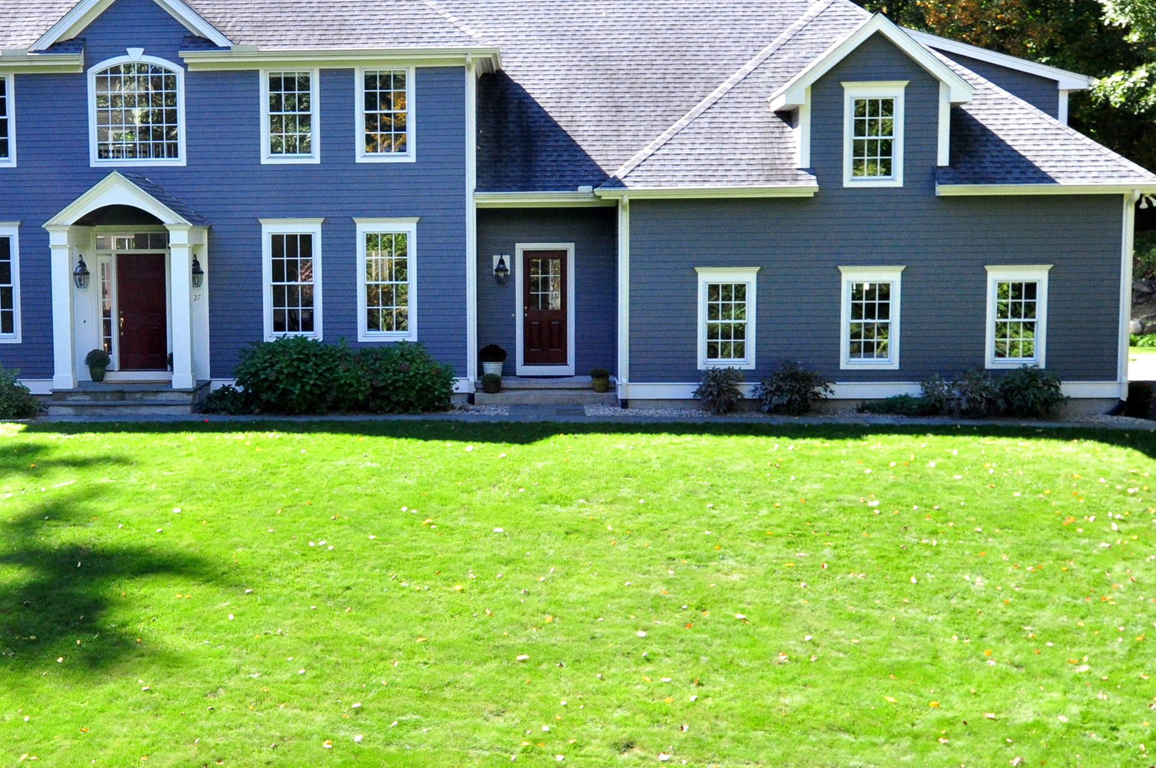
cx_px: 333
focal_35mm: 45
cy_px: 272
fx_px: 1443
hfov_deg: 42.7
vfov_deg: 29.6
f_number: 8
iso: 640
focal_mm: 20
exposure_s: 1/250
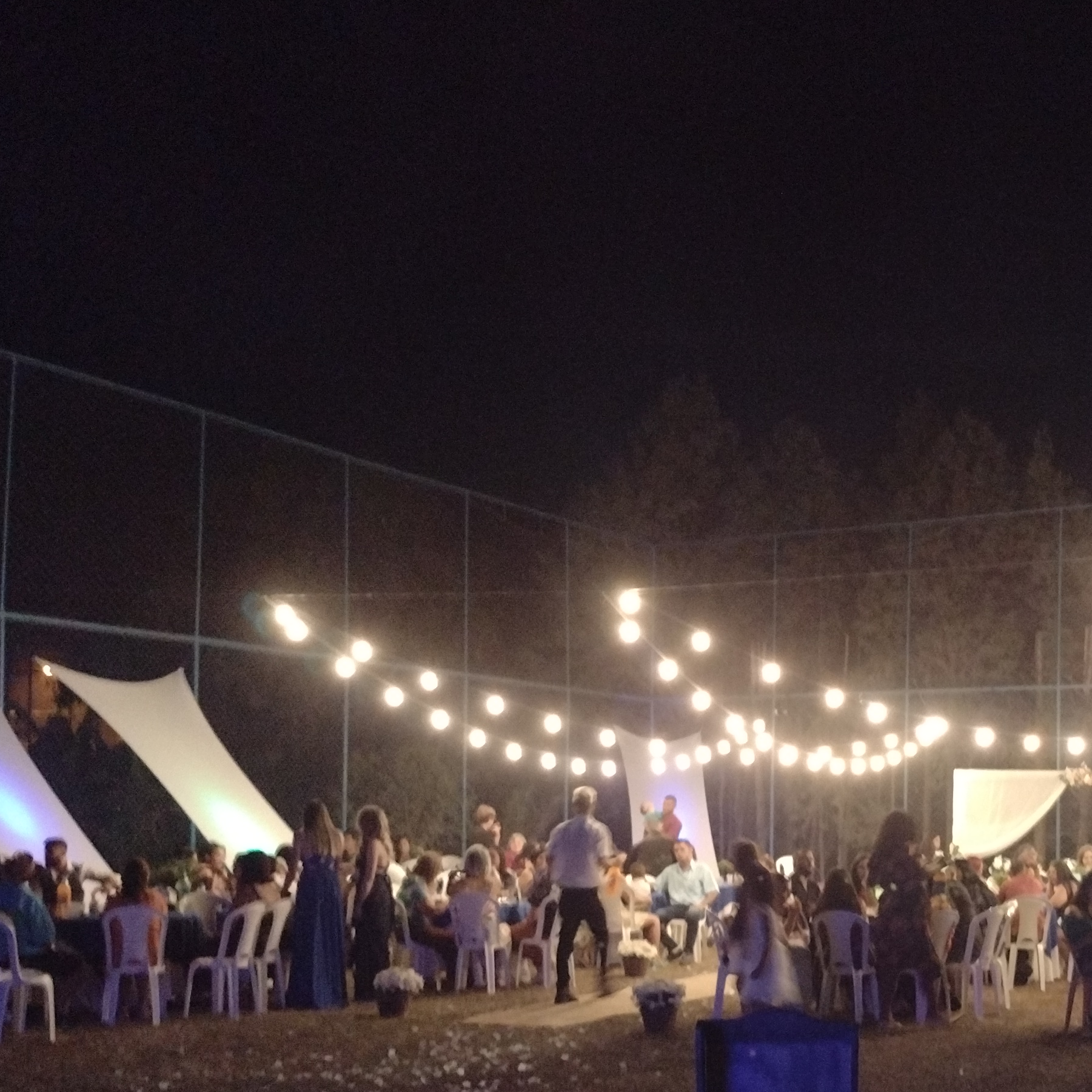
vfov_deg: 31.8
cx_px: 922
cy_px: 786
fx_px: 1892
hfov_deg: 31.1
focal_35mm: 53
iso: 1147
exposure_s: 1/17
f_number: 1.7
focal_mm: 4.71
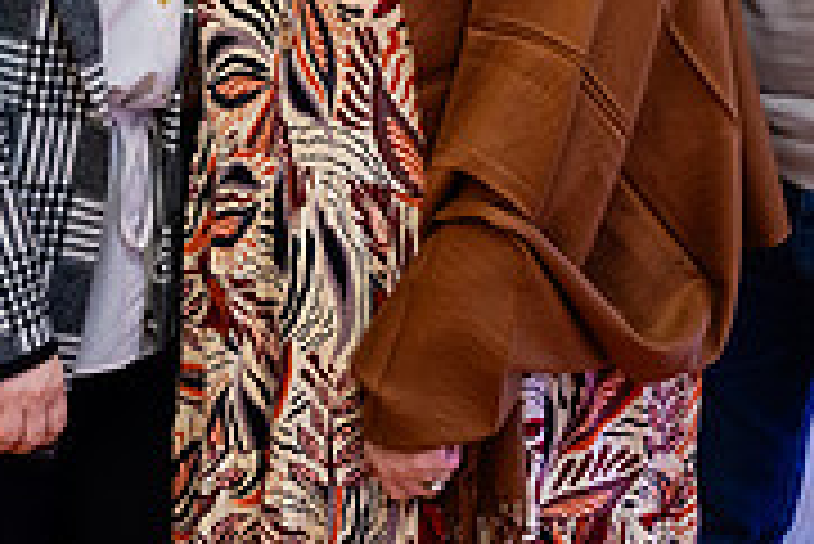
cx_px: 267
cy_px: -110
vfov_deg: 14.6
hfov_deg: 22.3
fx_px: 2059
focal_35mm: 91
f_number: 3.2
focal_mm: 28
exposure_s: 1/200
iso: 1250
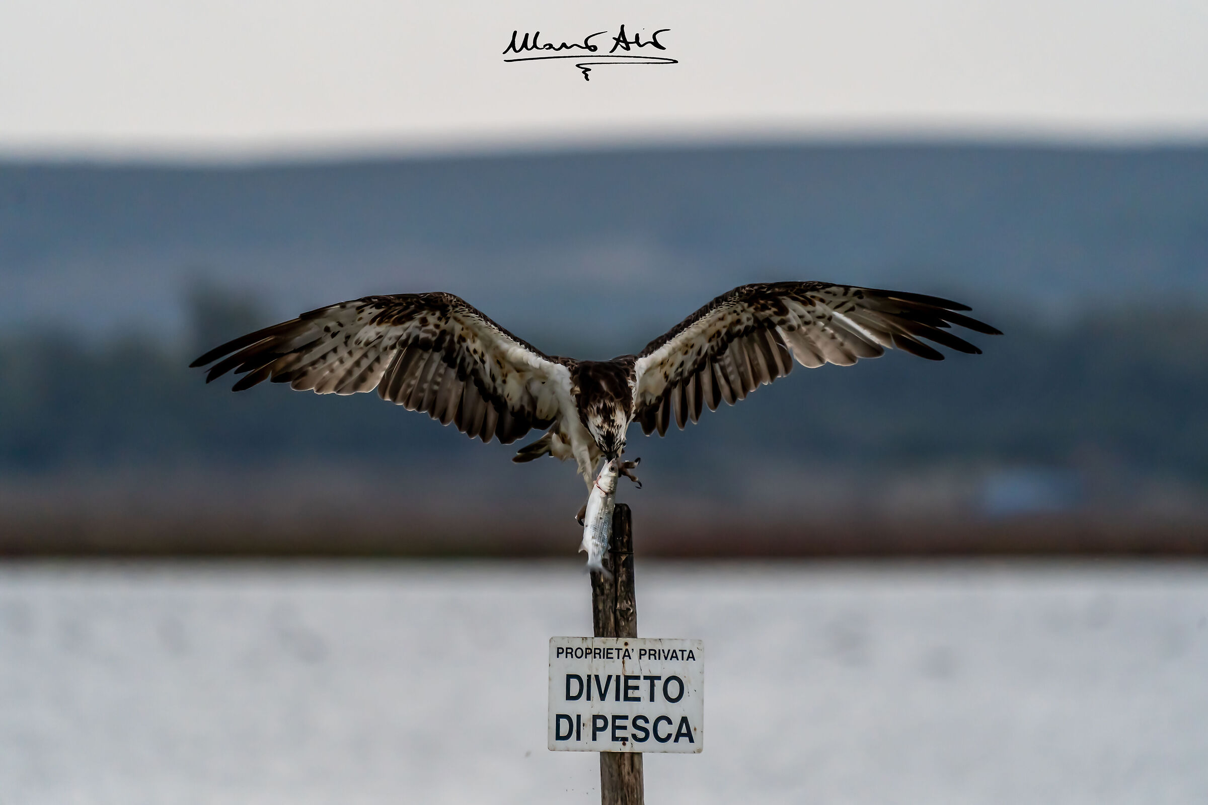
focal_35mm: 600
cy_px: 402
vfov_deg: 2.3
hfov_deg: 3.4
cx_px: 604
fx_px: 20132
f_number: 6.3
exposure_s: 1/200
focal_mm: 600
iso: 2500
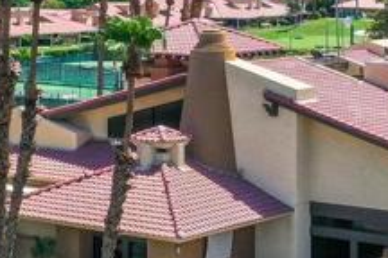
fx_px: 1433
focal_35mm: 133
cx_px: 180
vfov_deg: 10.2
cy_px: 271
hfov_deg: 15.4
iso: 100
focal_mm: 10.26
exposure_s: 1/500
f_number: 5.6
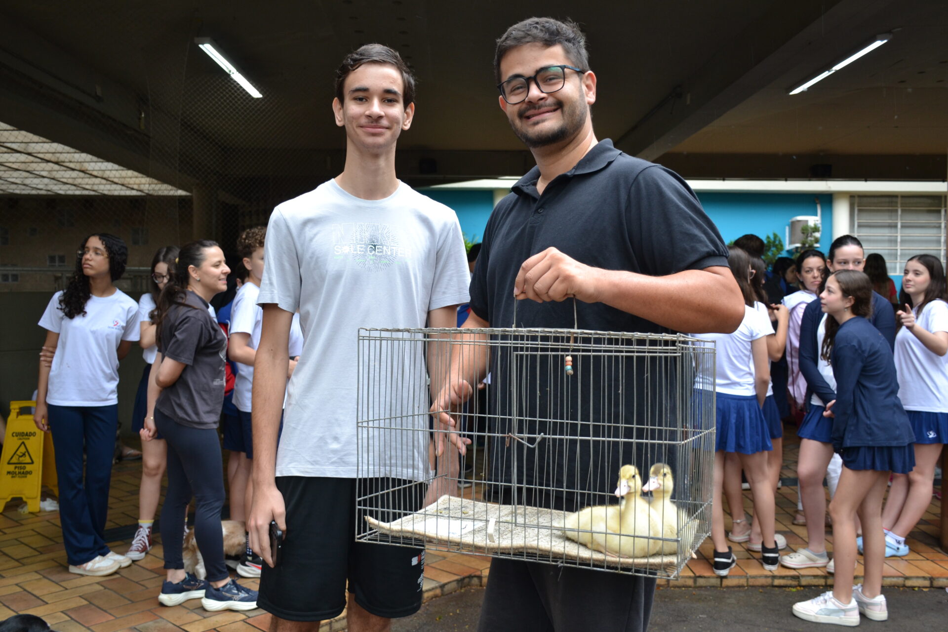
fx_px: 869
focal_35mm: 33
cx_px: 474
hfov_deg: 57.2
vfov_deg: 40.0
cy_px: 316
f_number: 4
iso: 400
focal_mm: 22
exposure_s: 1/60
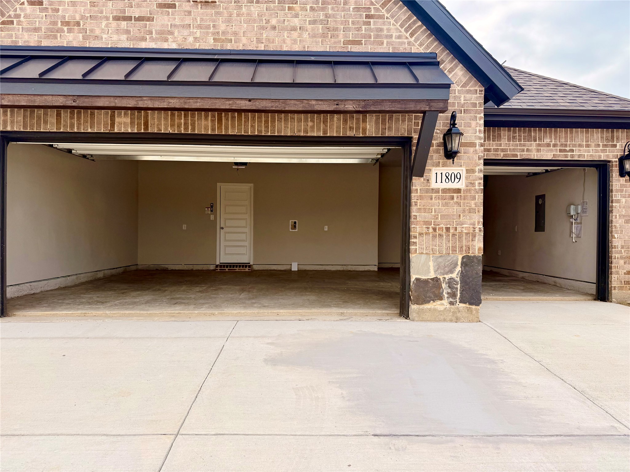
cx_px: 315
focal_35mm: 24
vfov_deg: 56.8
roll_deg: -0.5
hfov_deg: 71.6
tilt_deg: -0.2
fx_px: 437
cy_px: 236
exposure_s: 1/1770
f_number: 1.78
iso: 80
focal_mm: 6.76
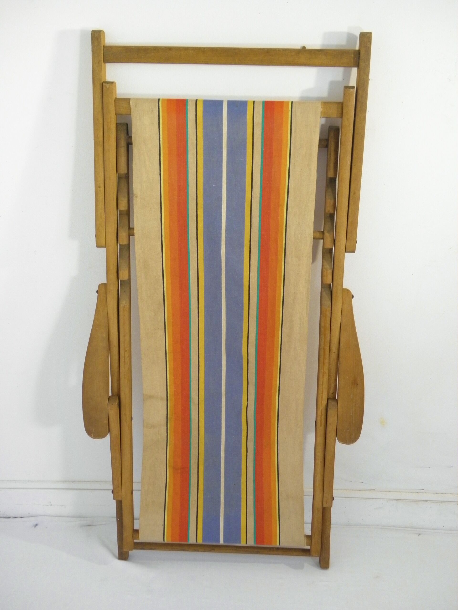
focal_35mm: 39
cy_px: 305
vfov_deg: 47.9
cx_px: 229
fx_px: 688
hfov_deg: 36.8
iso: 200
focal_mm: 7.1
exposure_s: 1/25
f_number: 3.8
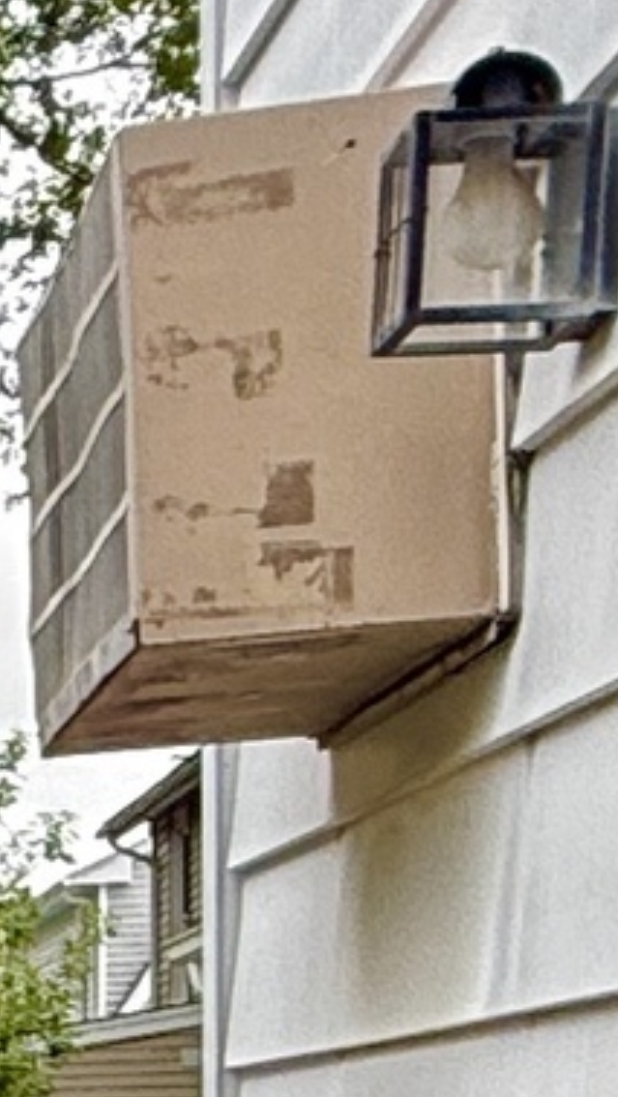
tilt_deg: -1.1
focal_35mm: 124
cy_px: 1303
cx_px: -1671
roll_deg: +0.1
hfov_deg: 7.5
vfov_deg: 16.6
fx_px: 3608
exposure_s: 1/307
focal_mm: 2.22
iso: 64
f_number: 2.2
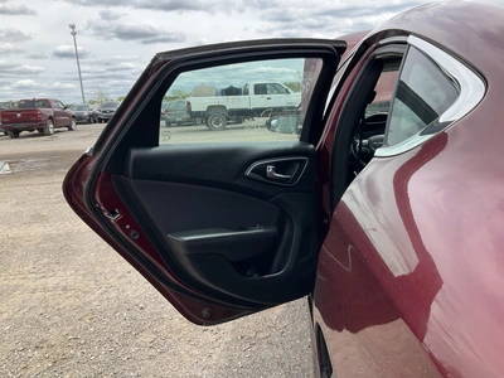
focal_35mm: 29
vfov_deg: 48.2
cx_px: 252
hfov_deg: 61.7
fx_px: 422
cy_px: 189
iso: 25
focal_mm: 3
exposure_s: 1/883
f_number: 1.8
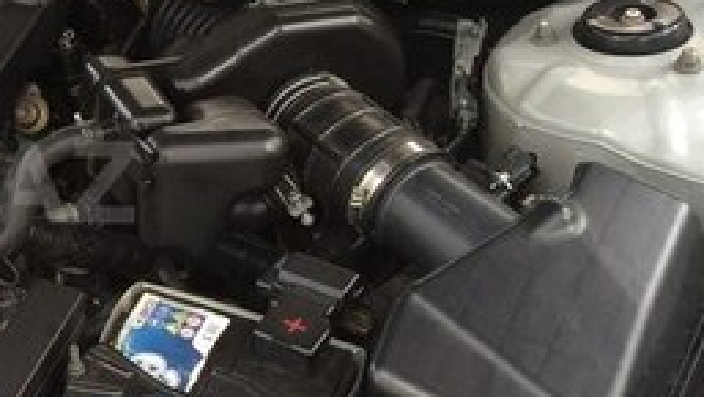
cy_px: 182
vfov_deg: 15.0
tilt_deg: -37.3
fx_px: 1513
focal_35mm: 81
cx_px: -145
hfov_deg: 23.8
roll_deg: +7.4
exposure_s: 1/100
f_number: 2.2
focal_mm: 4.15
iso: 64
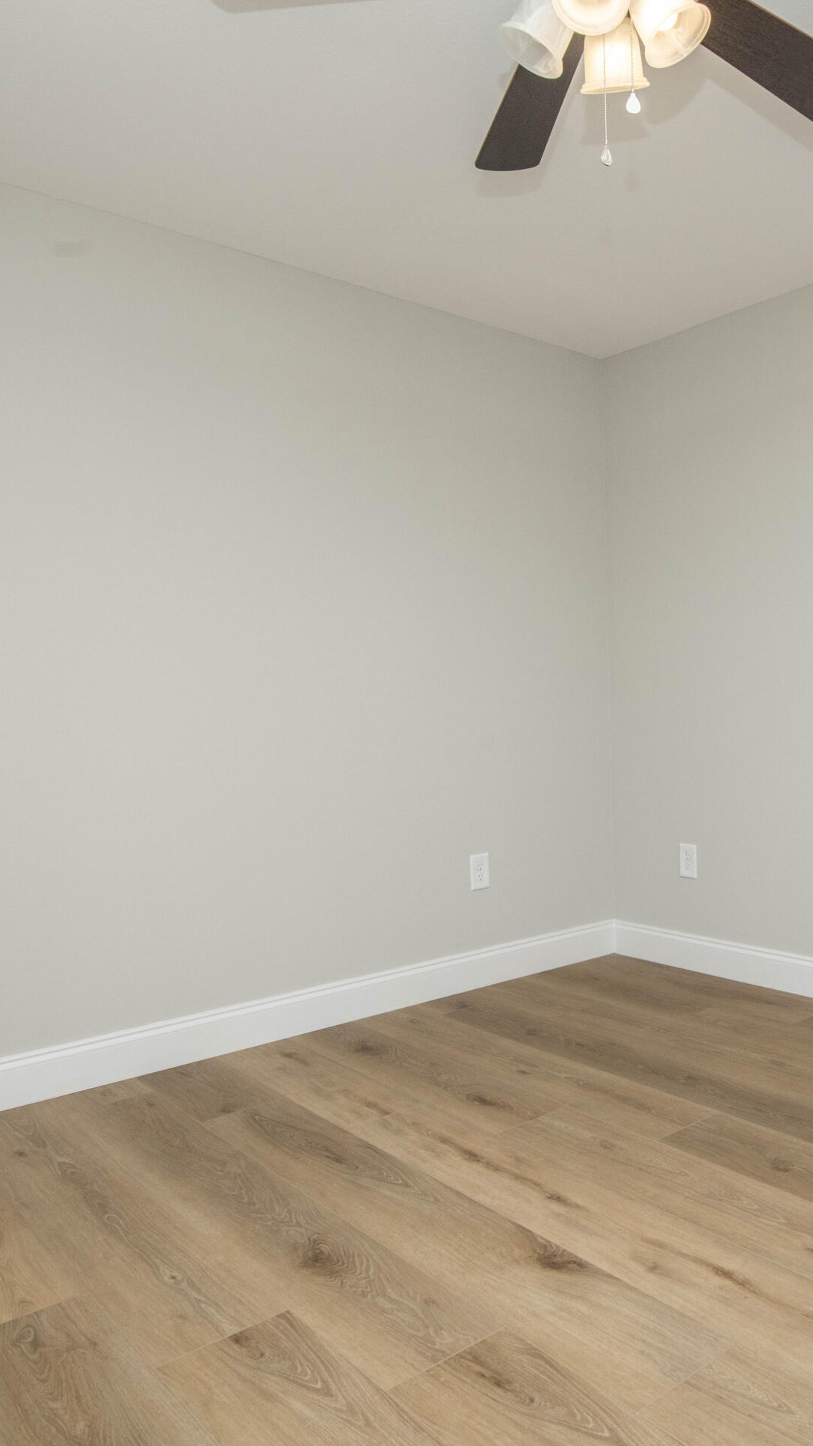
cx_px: 602
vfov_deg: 71.9
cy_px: 701
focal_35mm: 26
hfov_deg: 43.1
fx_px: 996
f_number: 10
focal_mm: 16
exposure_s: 1/250
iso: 500
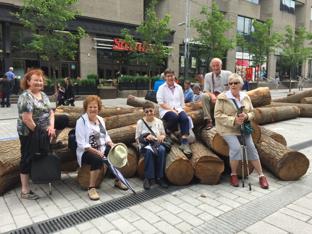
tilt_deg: -6.8
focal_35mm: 29
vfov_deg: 48.2
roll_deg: -1.2
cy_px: 117
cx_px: 156
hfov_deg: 61.7
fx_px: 261
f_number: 2.2
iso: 32
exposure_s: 1/942
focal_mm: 4.15
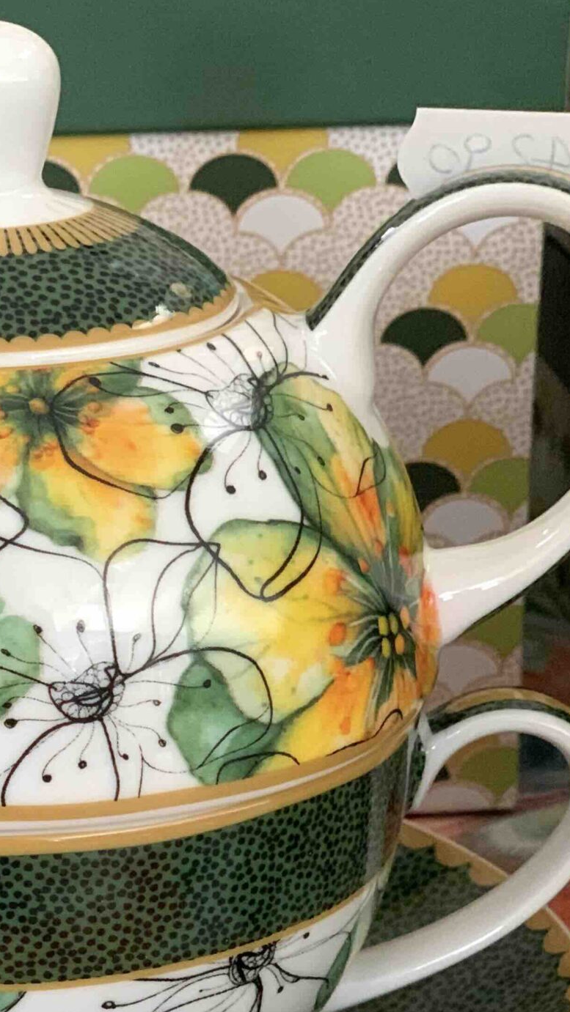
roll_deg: +1.9
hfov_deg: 11.4
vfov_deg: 20.1
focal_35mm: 105
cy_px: 825
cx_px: 5
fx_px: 2821
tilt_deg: -21.6
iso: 250
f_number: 2.4
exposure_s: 1/60
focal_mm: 6
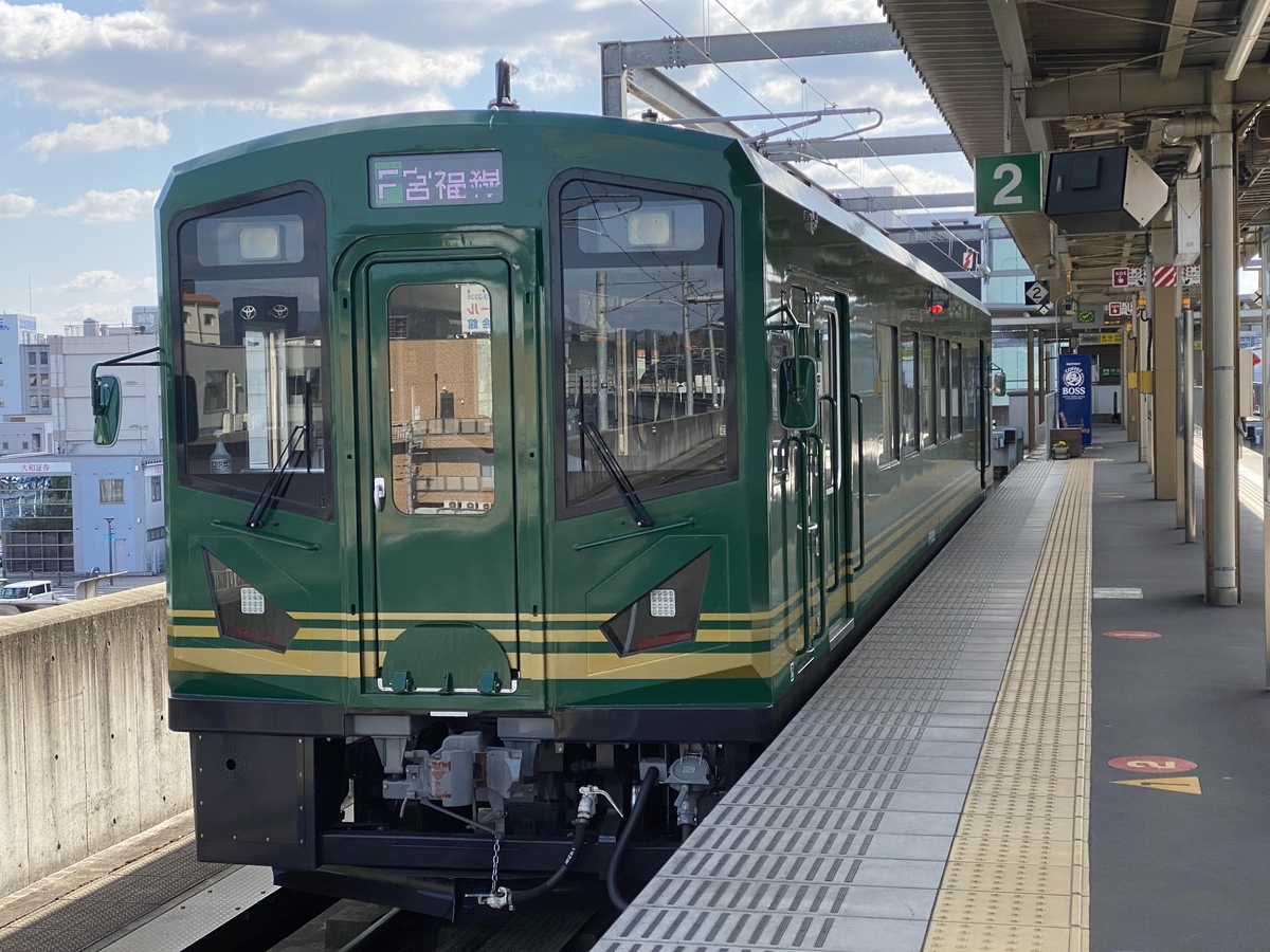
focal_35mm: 52
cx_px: 635
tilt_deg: -1.7
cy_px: 476
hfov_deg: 36.8
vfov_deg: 28.0
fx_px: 1908
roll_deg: +1.6
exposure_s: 1/1261
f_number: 2
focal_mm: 6
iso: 20
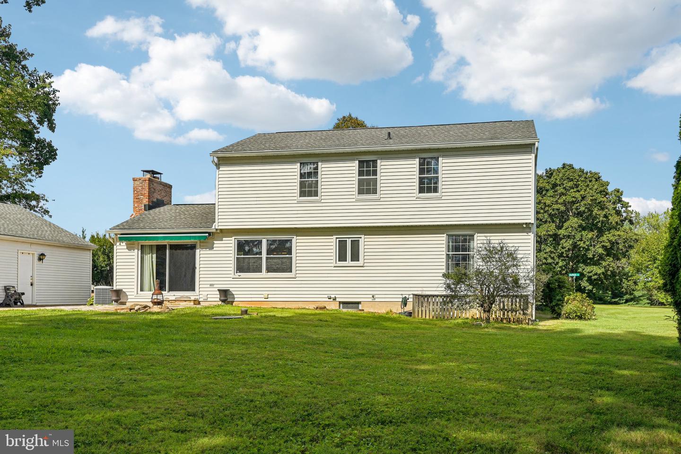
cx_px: 340
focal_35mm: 30
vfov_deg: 43.6
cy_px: 227
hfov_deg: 61.9
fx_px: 567
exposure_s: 1/1000
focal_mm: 30
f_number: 8
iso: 100
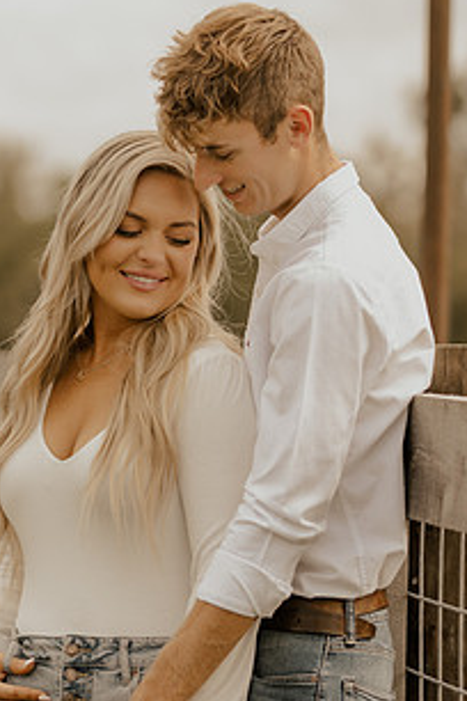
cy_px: 318
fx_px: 3638
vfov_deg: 11.0
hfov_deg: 7.3
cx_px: 179
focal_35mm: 187
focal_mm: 85
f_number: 1.8
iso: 100
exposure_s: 1/1250
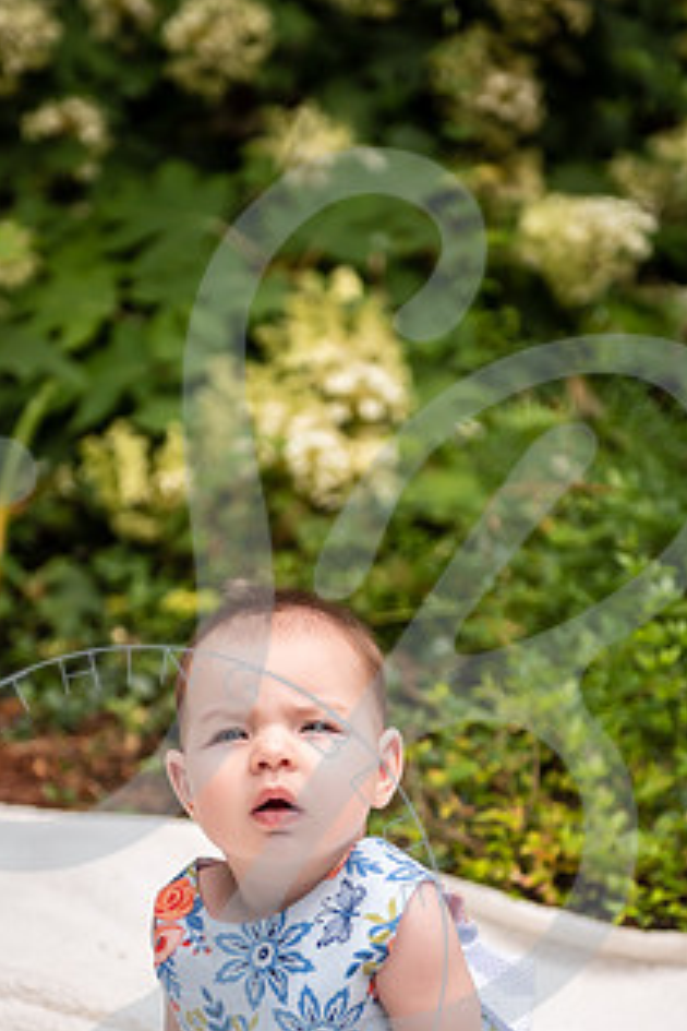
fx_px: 2862
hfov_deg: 13.7
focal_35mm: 100
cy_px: 700
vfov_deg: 20.3
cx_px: 291
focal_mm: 70
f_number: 2.8
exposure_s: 1/2500
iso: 200
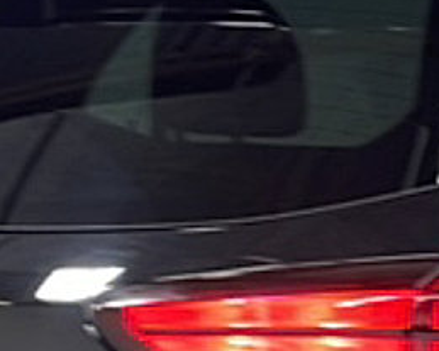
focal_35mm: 169
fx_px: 2195
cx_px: 703
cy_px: 668
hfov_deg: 10.9
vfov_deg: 8.7
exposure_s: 1/40
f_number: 1.6
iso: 64
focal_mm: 5.1
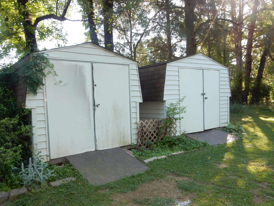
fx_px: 222
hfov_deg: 63.4
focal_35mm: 28
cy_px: 113
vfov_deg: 49.7
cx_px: 137
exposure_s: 1/60
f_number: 4
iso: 125
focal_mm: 4.5
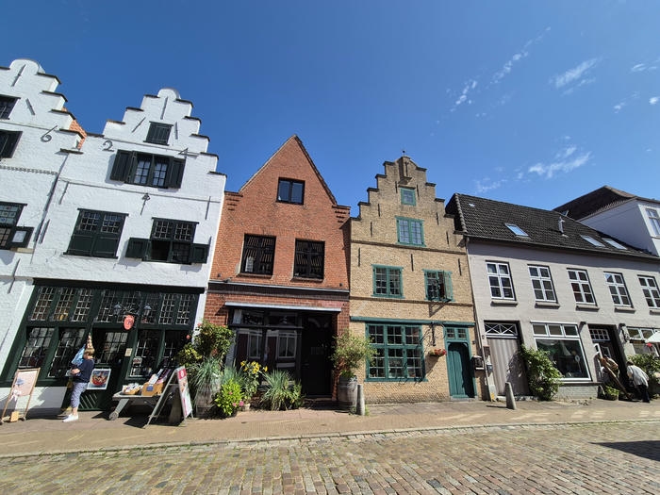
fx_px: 248
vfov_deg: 89.9
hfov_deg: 106.2
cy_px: 248
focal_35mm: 13
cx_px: 330
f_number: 2.2
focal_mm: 2.2
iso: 50
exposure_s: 1/2488
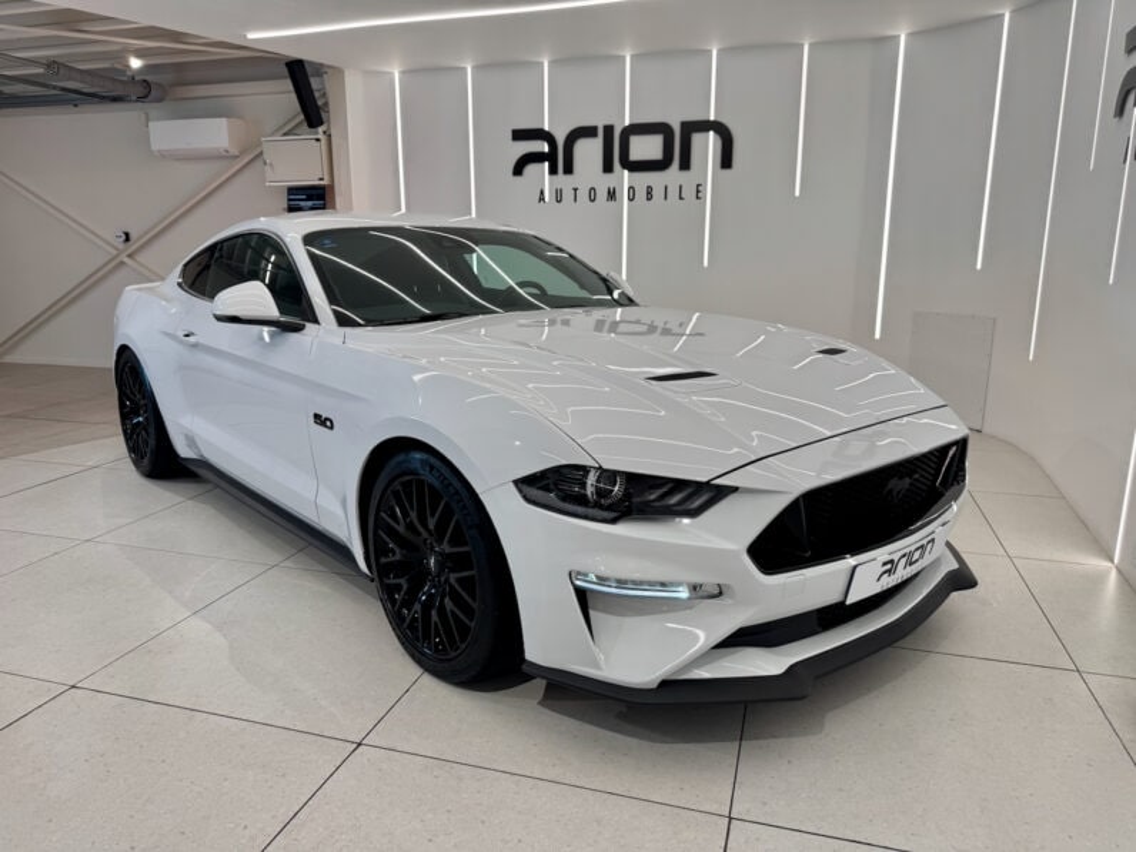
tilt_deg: -12.2
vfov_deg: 56.8
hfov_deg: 71.6
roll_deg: +0.0
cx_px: 568
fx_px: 788
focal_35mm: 24
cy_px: 426
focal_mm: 6.76
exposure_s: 1/100
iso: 80
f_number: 1.78
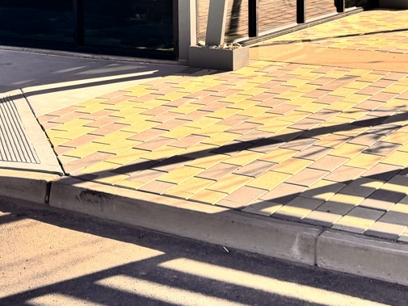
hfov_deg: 25.5
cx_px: 135
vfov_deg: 18.5
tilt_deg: -3.4
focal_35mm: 76
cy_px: -52
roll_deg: +0.7
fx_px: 896
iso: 80
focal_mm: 6.76
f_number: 1.78
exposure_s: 1/2506
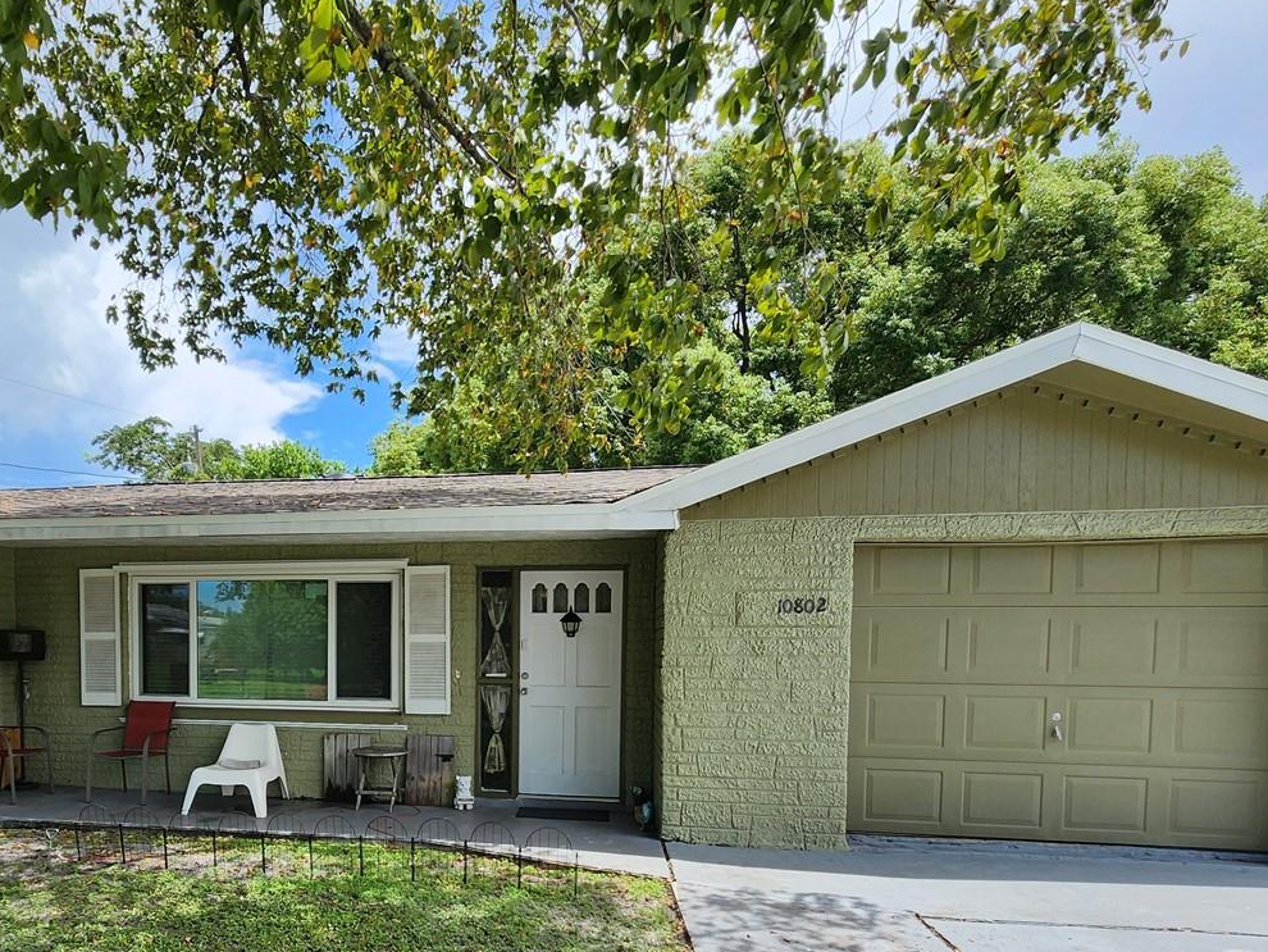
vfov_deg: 61.1
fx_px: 769
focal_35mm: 21
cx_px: 423
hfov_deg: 76.5
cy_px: 674
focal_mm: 2.2
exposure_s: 1/1238
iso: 50
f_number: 2.2
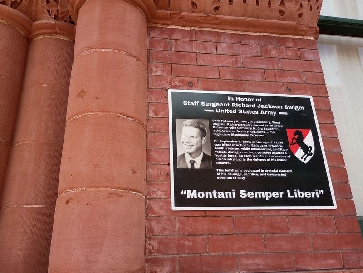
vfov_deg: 48.2
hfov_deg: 61.7
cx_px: 182
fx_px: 304
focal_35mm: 29
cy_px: 136
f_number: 1.8
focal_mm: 4.27
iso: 100
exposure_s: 1/350
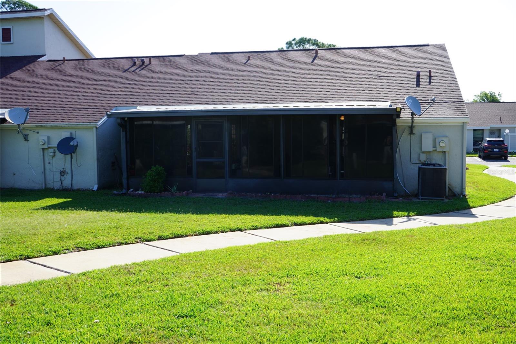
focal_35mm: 40
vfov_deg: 33.4
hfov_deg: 48.5
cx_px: 258
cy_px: 172
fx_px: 573
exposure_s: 1/100
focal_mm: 40
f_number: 10
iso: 100
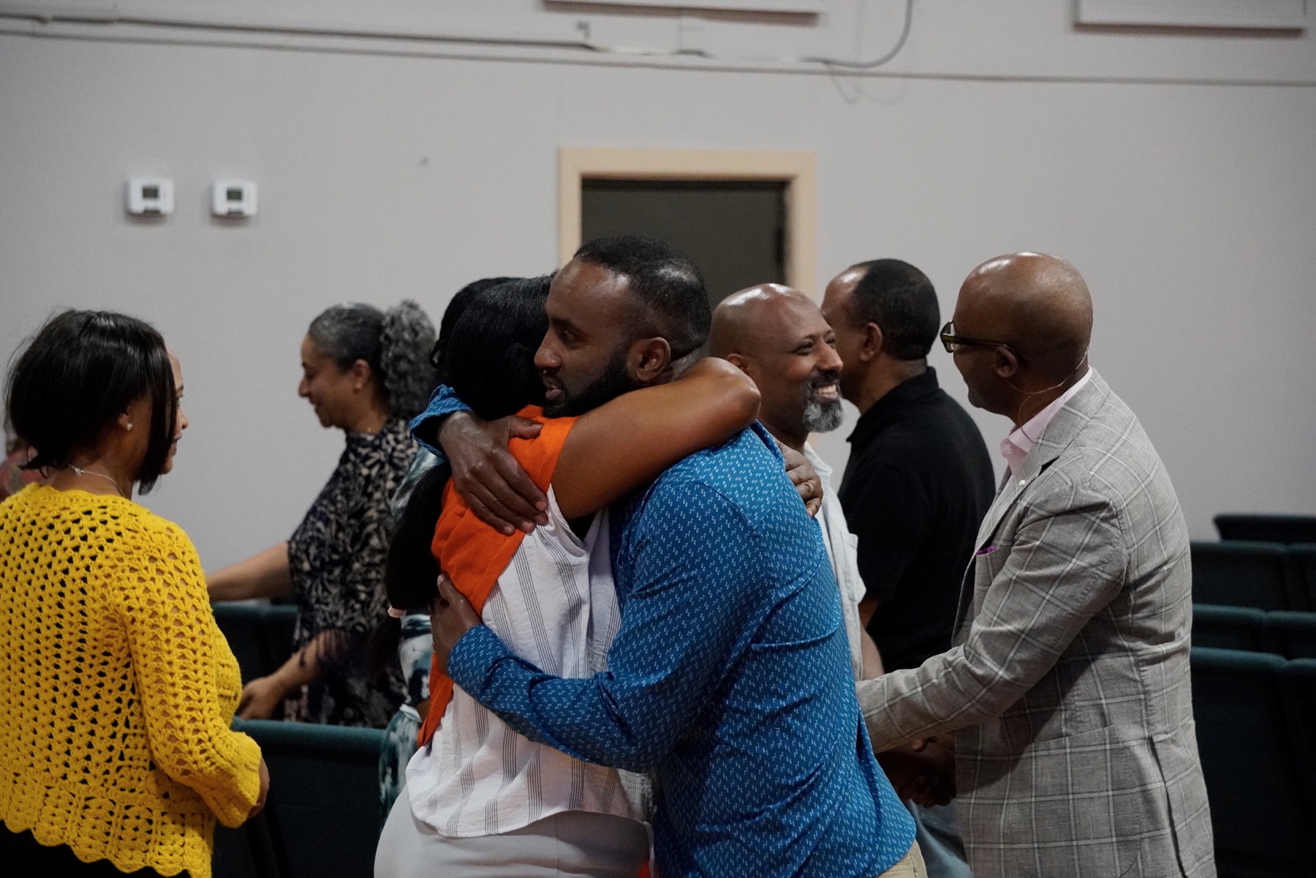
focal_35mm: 120
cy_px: 439
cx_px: 658
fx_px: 4386
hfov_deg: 17.1
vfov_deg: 11.4
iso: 6400
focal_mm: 80
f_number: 5
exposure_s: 1/160
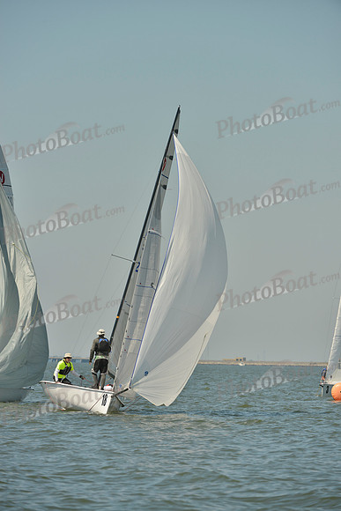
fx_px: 3692
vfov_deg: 7.9
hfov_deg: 5.3
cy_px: 256
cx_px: 170
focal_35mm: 260
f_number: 7.1
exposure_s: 1/1000
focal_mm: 260
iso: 200
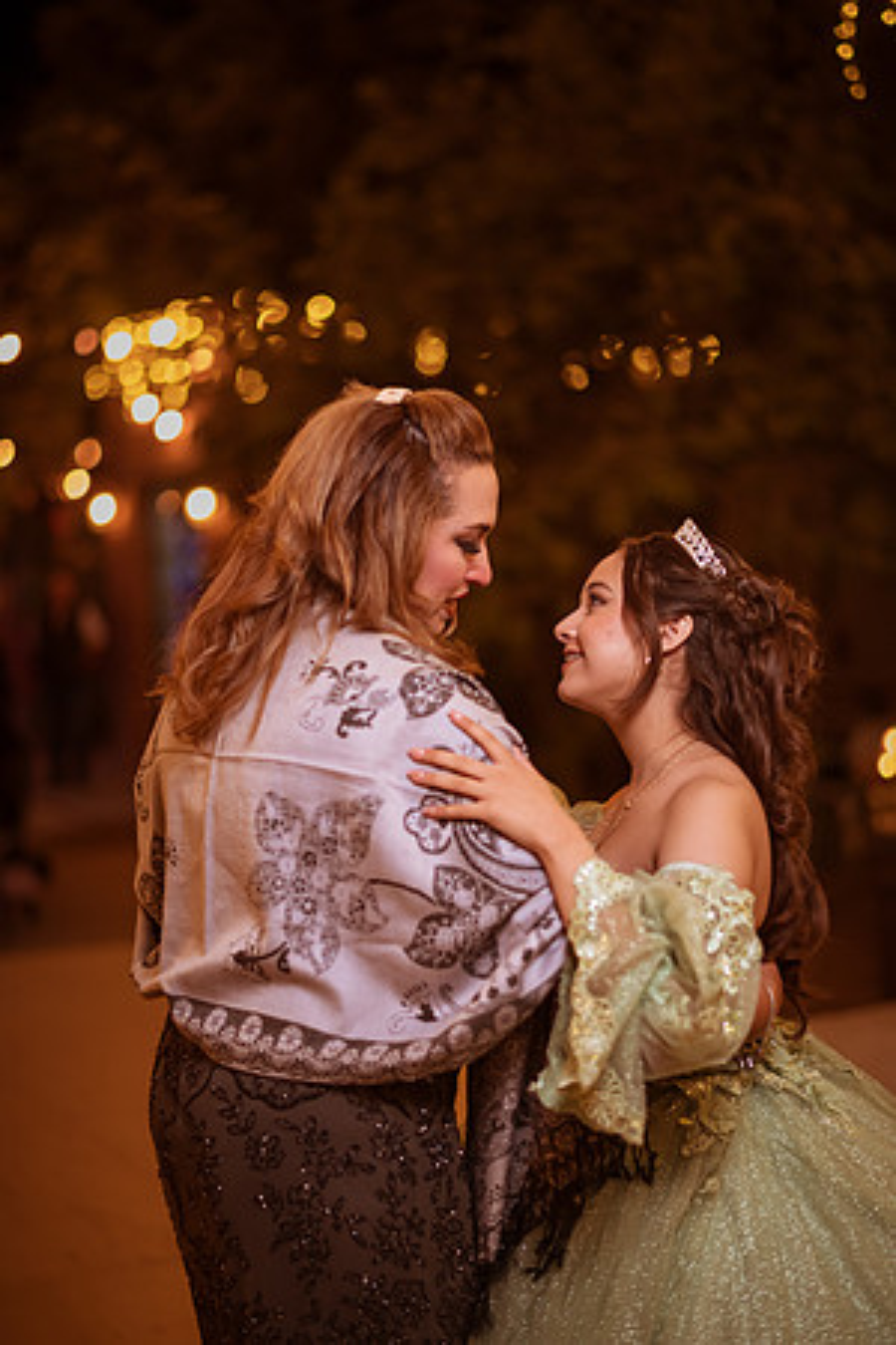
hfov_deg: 23.4
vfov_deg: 34.5
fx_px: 2165
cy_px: 672
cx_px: 448
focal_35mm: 58
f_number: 1.4
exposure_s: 1/320
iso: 3200
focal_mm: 58
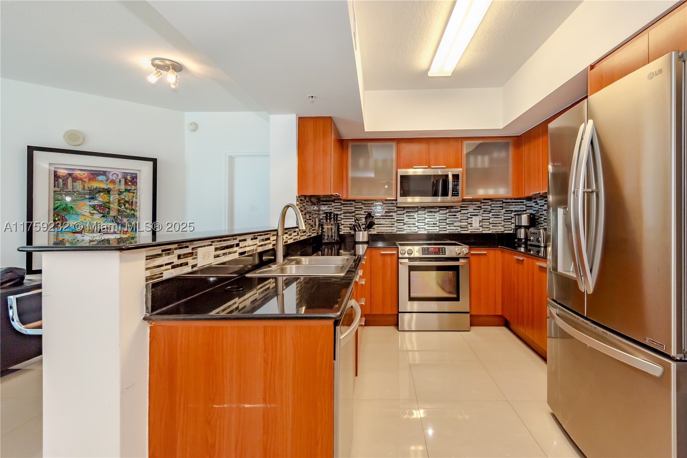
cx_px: 344
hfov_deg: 96.7
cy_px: 229
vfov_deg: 73.7
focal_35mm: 16
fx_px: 305
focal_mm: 16
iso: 800
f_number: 8
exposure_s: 1/60
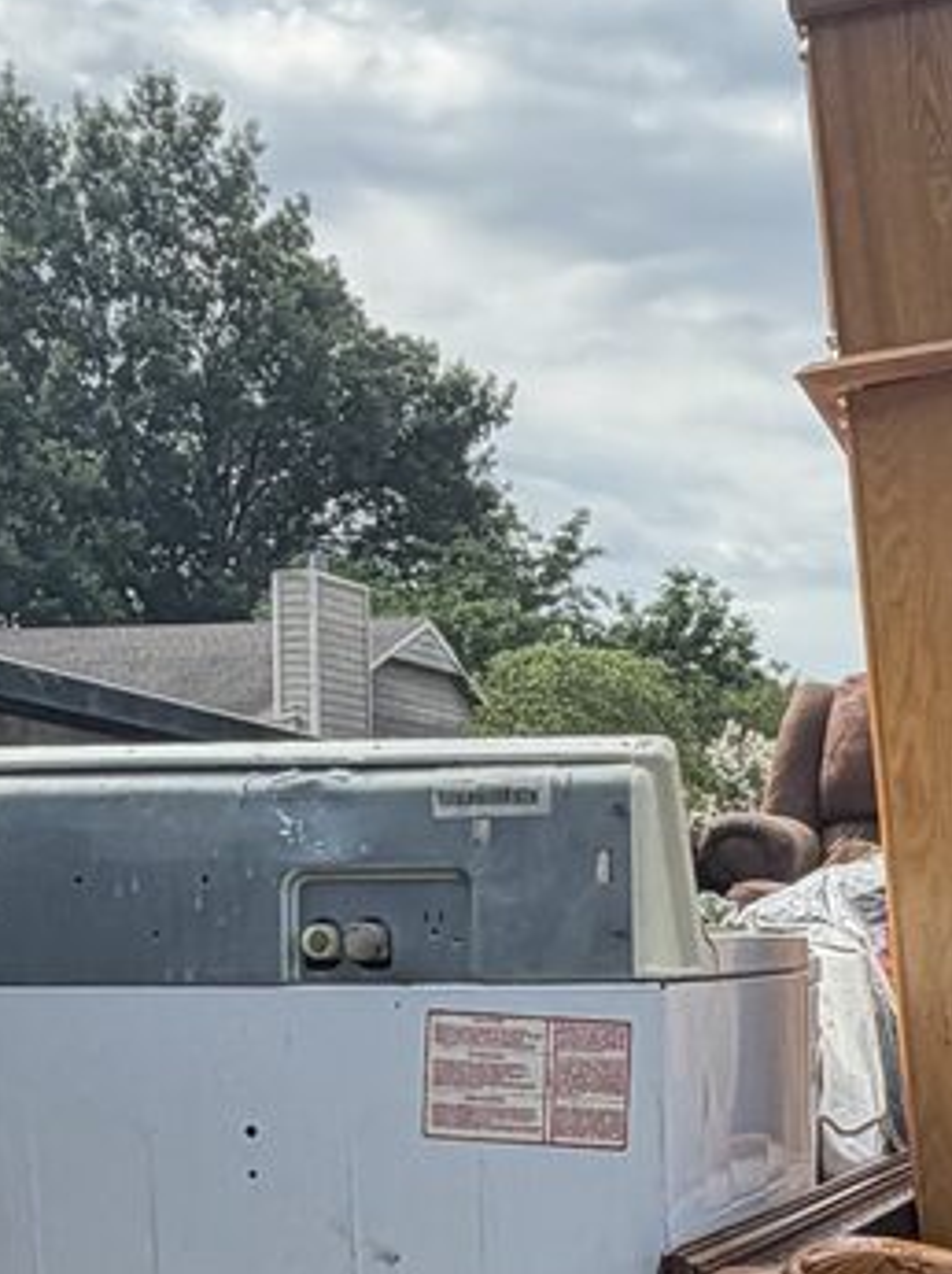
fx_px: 2388
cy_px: 1193
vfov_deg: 28.5
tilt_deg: -5.1
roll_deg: -1.6
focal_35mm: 65
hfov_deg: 21.7
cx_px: 956
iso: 32
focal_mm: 2.22
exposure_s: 1/770
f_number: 2.2
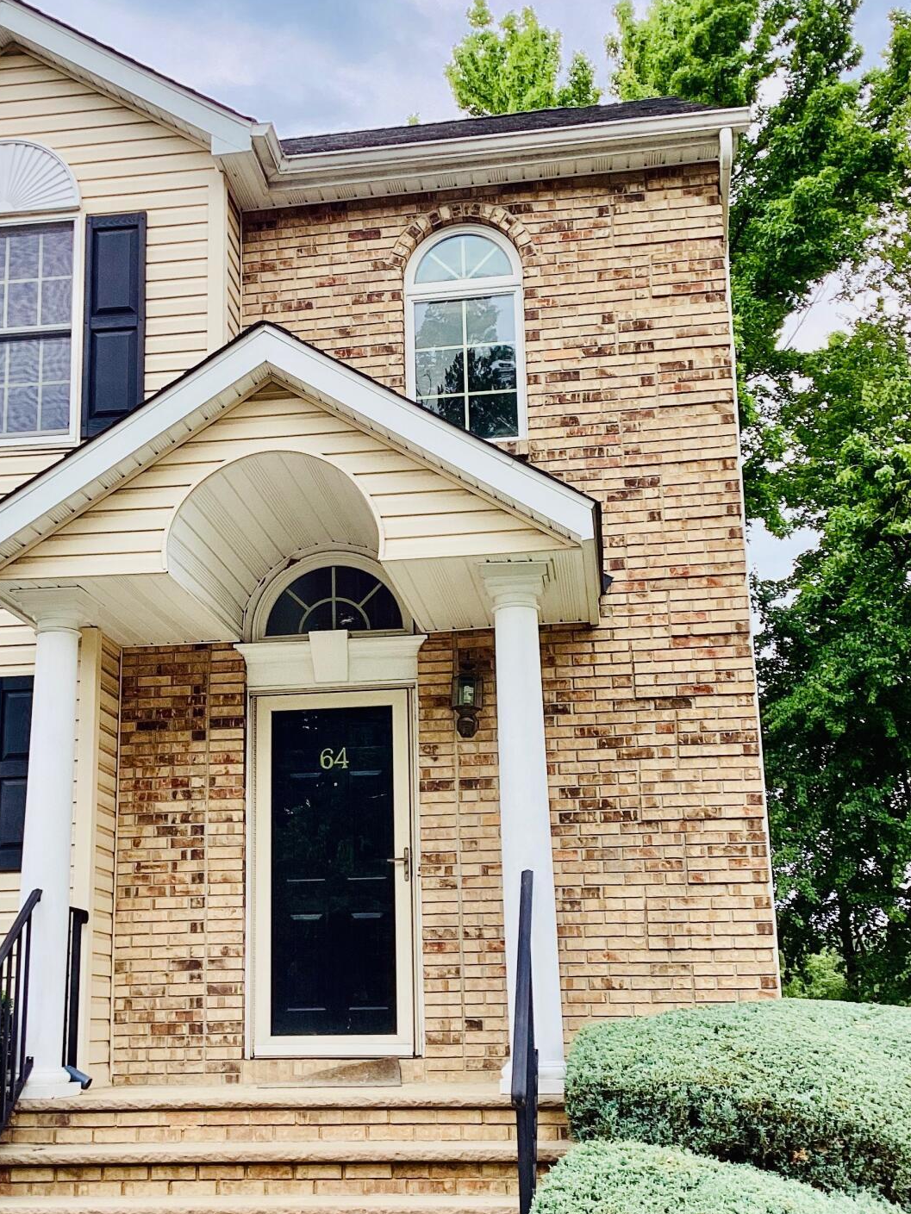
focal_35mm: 44
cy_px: 672
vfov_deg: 42.9
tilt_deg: +13.5
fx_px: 1544
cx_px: 358
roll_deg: -0.5
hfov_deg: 32.8
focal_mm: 3.3
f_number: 2.4
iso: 25
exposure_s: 1/141
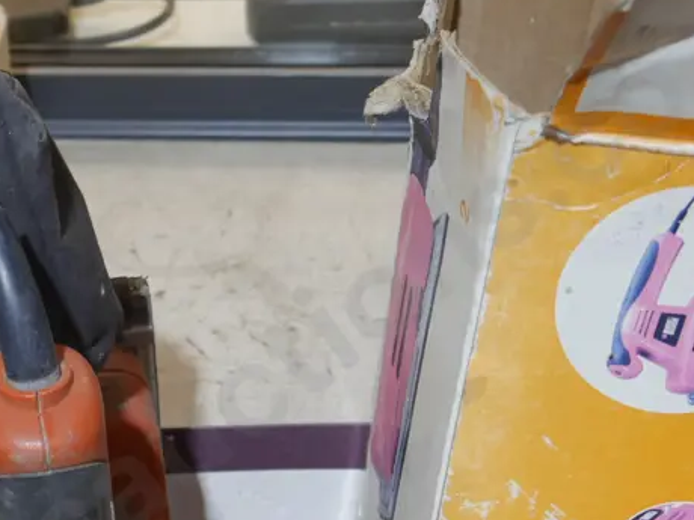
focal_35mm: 89
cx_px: 201
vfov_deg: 16.4
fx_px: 1784
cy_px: 437
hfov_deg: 21.9
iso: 1000
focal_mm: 20
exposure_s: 1/60
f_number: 4.4
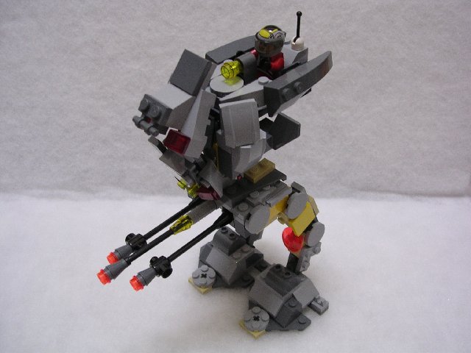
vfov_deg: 37.7
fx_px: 517
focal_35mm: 38
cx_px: 236
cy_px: 176
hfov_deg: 49.0
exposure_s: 1/3.5
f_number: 2.8
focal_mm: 5.8
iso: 165
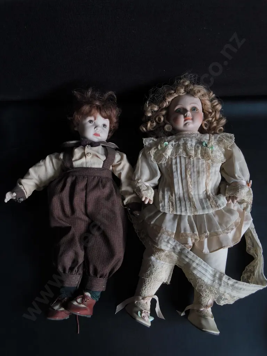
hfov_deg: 51.4
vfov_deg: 65.3
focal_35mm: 27
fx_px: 278
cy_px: 178
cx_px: 134
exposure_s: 1/100
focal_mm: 2.87
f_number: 2
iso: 40
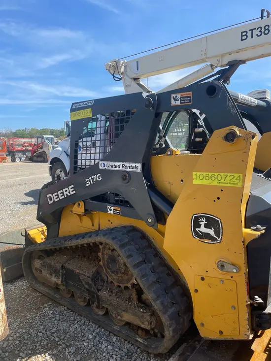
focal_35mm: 26
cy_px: 180
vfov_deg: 67.3
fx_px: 271
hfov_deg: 53.1
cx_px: 136
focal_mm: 4.2
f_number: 1.6
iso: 50
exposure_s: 1/2681
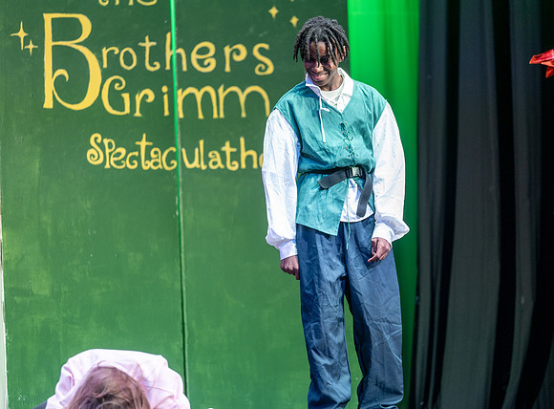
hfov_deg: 10.0
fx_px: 3157
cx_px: 298
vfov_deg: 7.4
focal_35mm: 198
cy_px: 205
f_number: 2.8
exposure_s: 1/250
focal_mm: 185
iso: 900
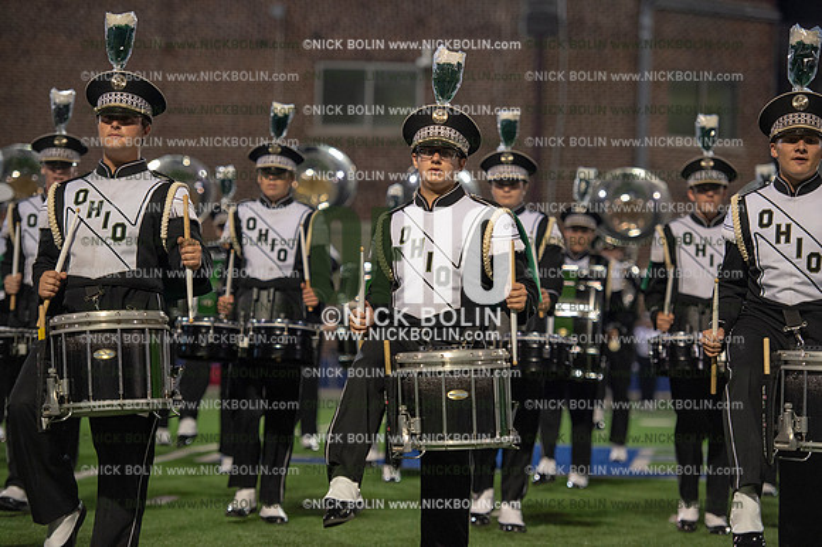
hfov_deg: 15.2
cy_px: 274
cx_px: 411
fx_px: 3081
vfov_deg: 10.1
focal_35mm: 135
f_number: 2.8
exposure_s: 1/500
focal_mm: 135
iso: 4000
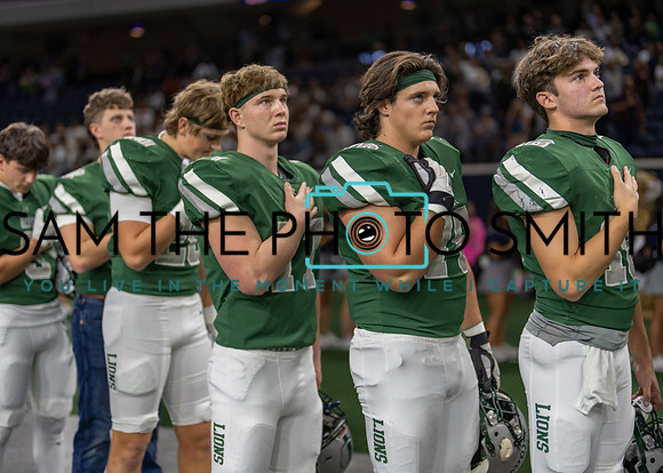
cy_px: 236
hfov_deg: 37.2
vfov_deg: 27.0
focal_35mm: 52
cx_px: 332
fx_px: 986
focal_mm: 50
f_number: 1.2
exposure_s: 1/500
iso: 160
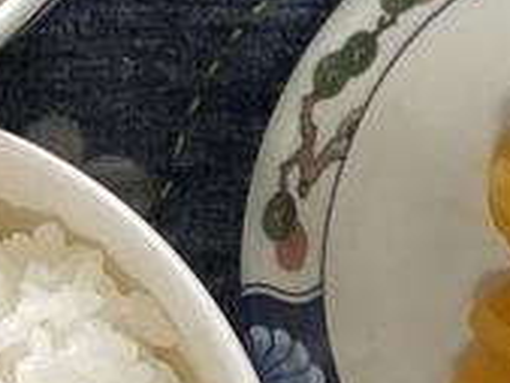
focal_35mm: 183
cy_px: 6
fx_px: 2698
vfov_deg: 8.1
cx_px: 688
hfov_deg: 10.5
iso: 200
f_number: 2.4
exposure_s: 1/60
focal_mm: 3.3
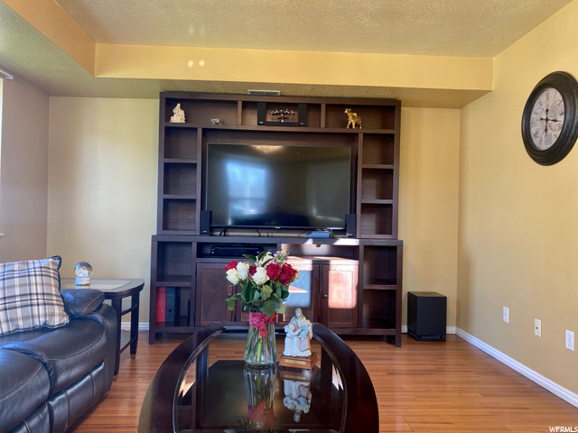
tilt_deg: +0.6
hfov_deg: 67.3
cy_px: 216
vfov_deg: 53.1
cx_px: 289
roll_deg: -0.8
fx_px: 434
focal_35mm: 26
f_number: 1.8
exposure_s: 1/60
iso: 100
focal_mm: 4.25
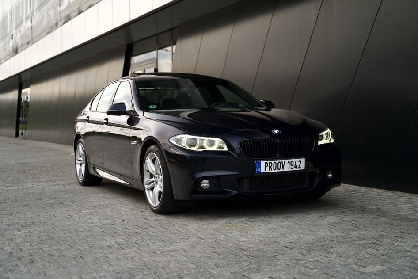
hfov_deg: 38.9
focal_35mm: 51
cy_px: 140
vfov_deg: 26.5
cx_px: 209
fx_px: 592
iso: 400
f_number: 2.8
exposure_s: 1/125
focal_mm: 51
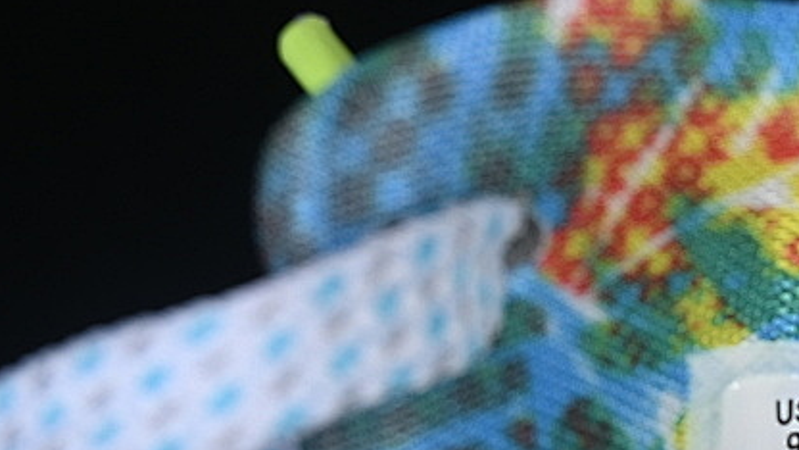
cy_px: 654
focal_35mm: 204
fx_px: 4322
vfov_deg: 5.9
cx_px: 1016
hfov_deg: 10.4
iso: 160
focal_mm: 50
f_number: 7.1
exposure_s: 1/80
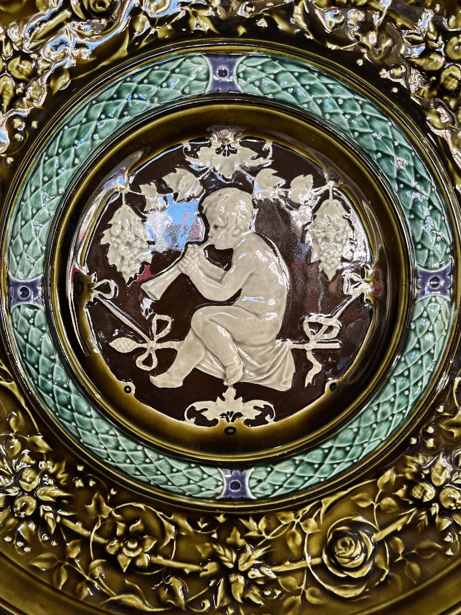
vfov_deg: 67.3
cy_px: 308
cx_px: 230
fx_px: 462
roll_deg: +1.9
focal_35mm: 26
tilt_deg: -6.0
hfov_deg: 53.1
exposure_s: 1/100
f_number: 1.6
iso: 100
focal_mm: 5.1
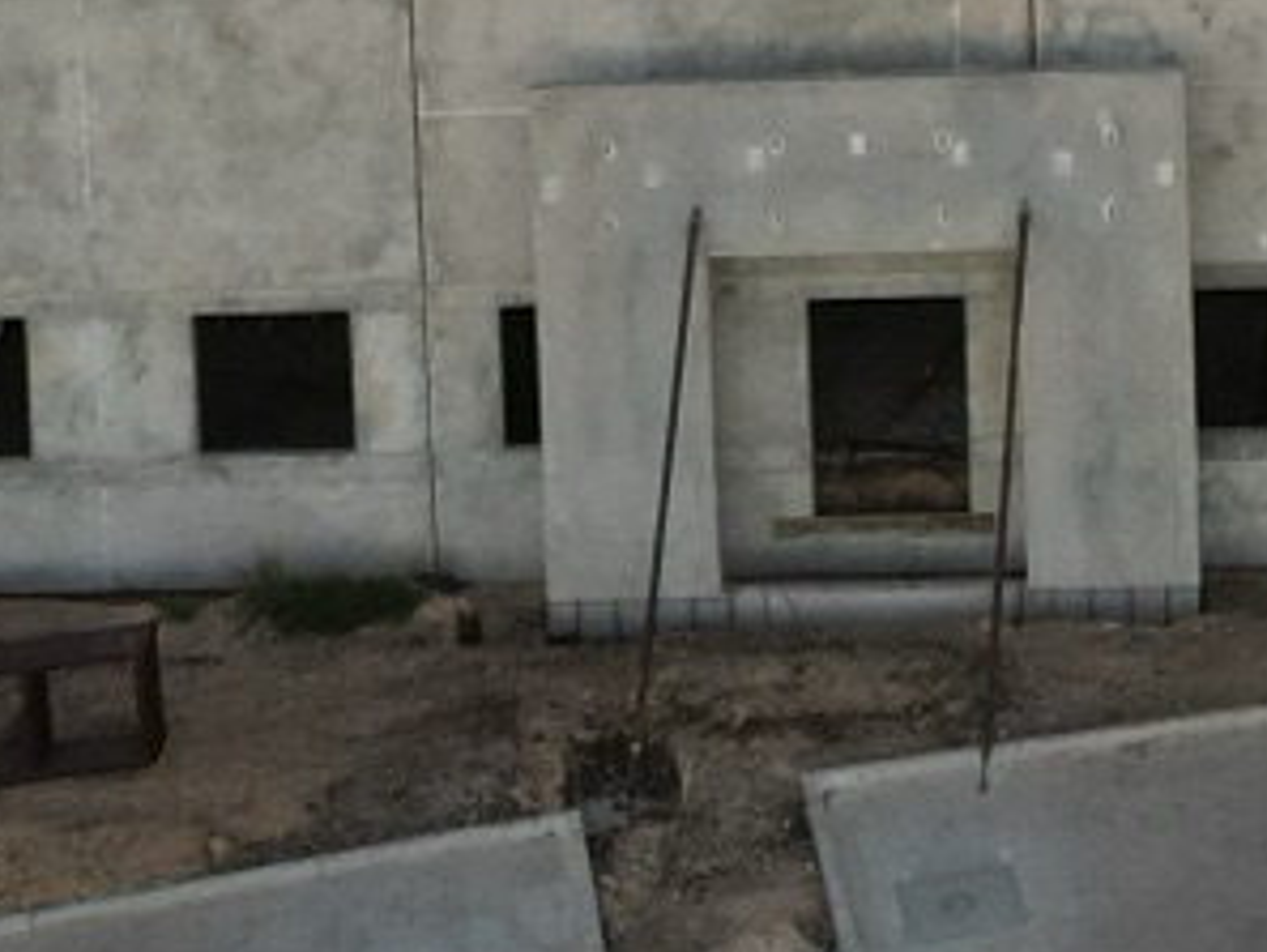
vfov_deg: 8.5
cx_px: 1608
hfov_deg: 12.4
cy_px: -1520
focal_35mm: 155
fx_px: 5676
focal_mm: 6.72
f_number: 1.7
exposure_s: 1/120
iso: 120
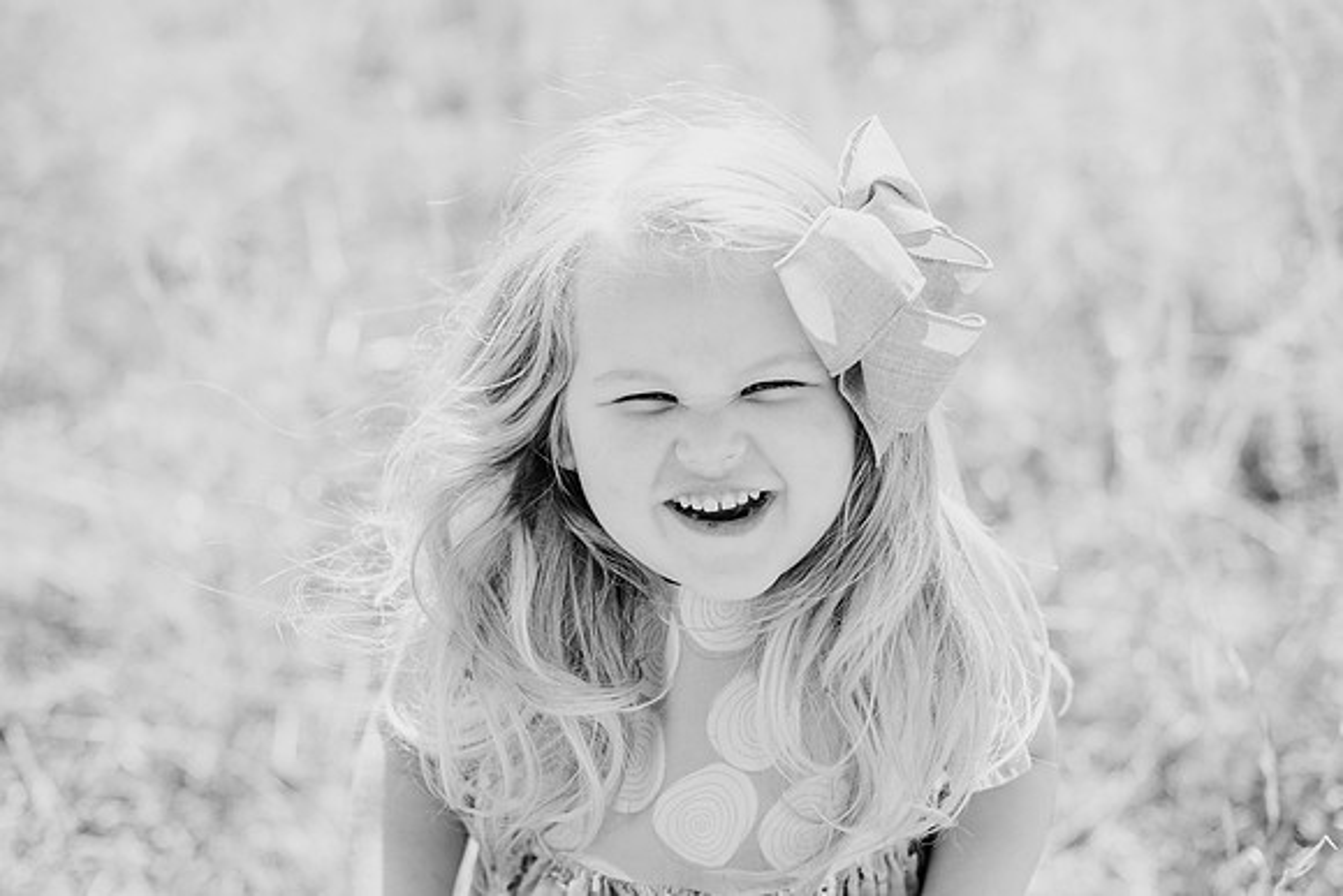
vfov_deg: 27.0
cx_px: 672
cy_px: 448
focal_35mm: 50
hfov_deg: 39.6
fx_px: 1866
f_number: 2.8
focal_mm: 50
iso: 100
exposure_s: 1/800
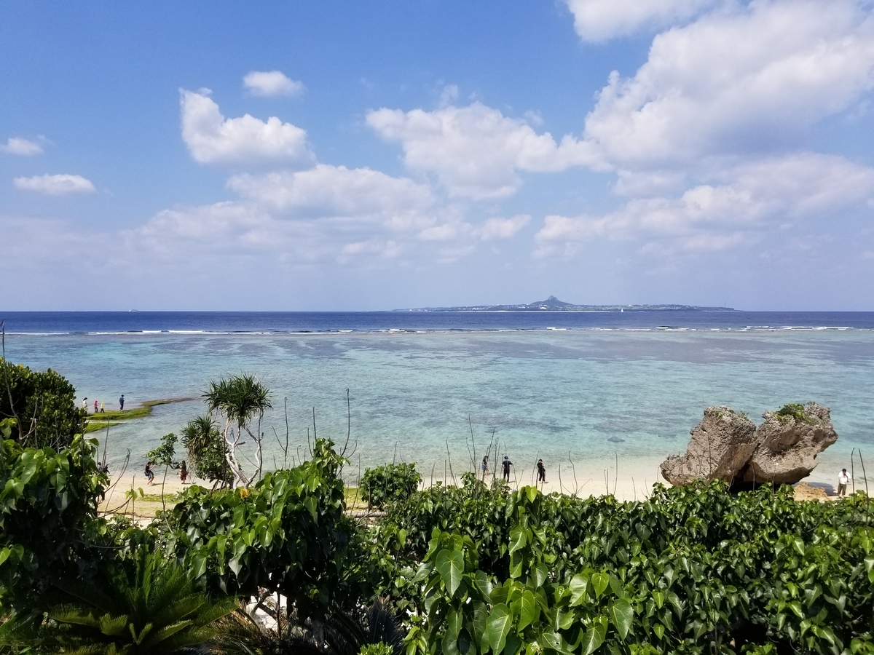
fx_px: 656
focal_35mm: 26
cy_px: 328
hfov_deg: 67.3
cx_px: 437
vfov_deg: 53.1
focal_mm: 4.25
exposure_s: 1/3744
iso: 50
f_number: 1.7
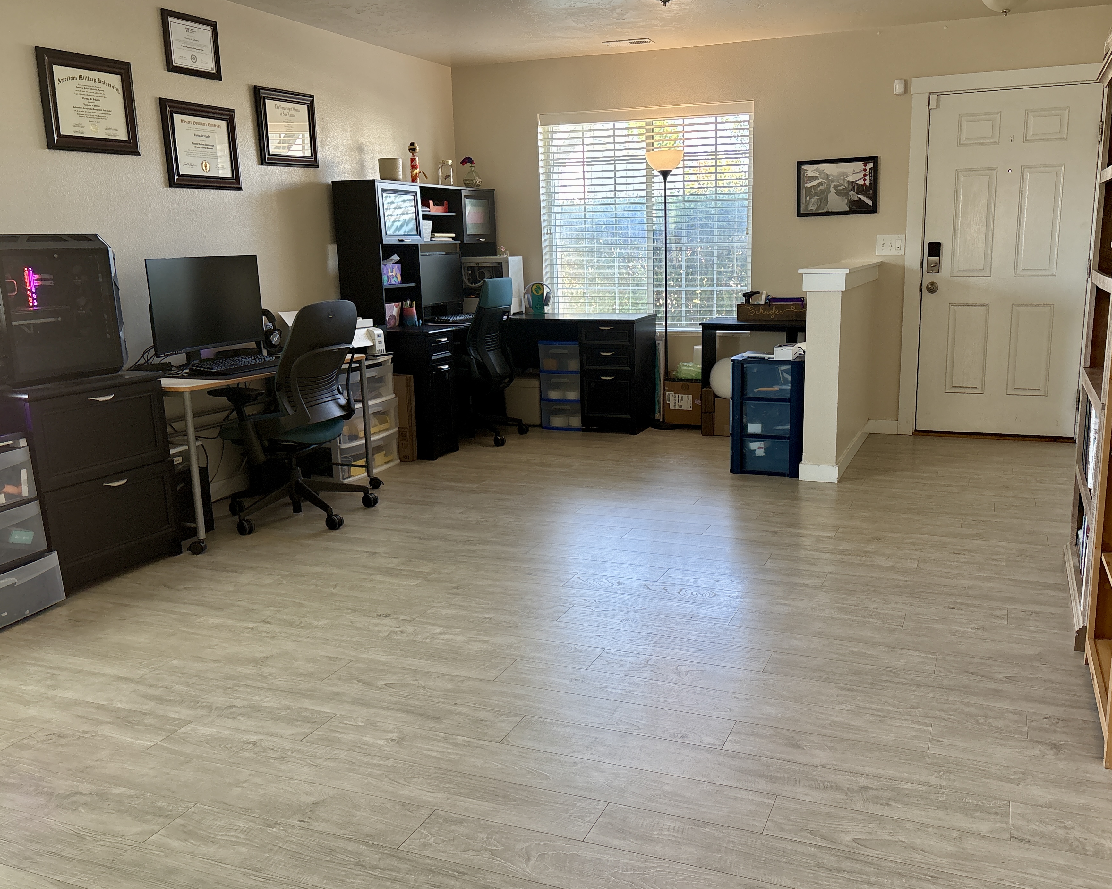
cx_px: 611
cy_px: 445
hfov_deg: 62.1
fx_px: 922
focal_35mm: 28
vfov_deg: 51.5
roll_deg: +1.5
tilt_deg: -11.5
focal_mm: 5.96
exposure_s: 1/55
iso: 160
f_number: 1.6
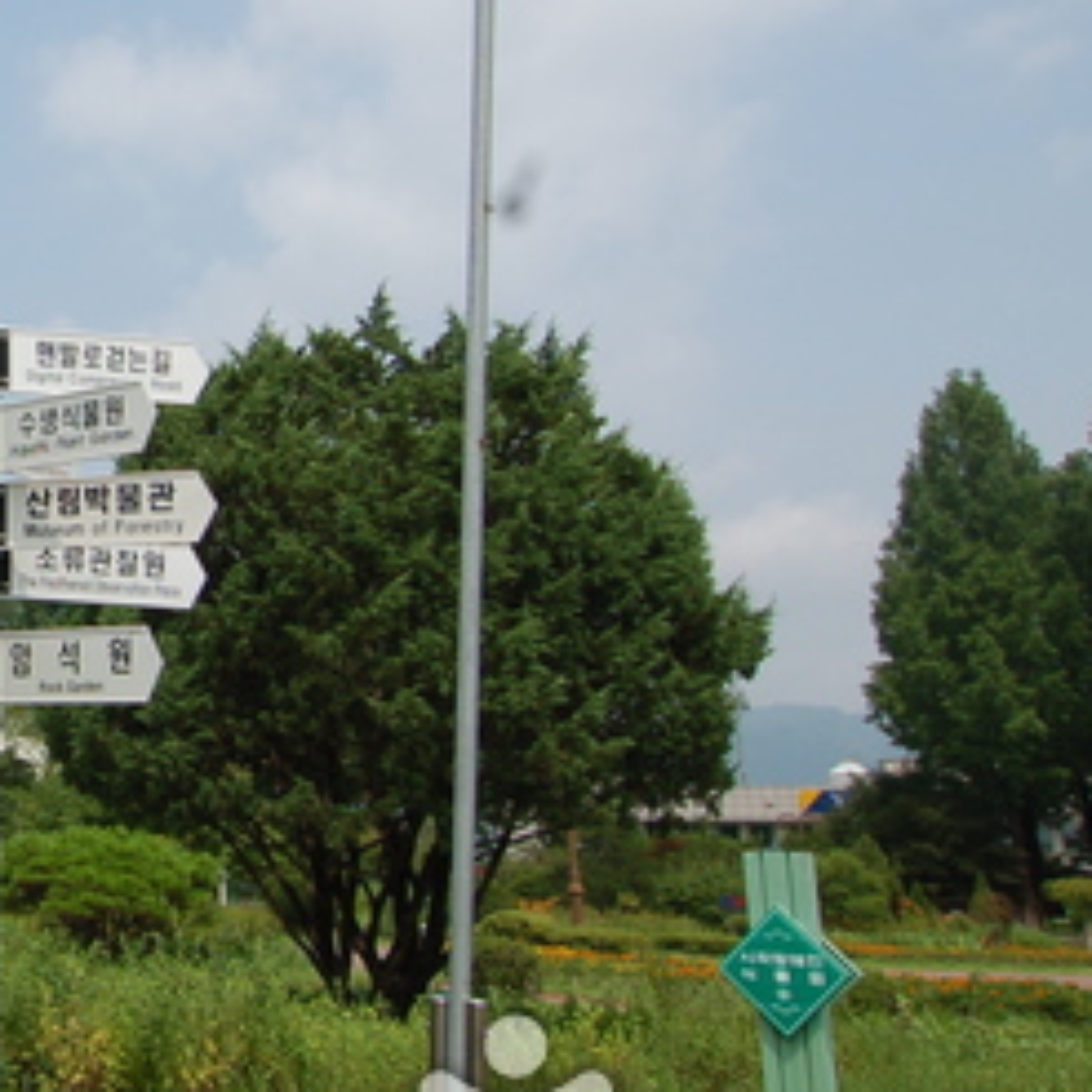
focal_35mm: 58
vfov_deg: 29.1
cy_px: 269
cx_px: -402
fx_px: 2070
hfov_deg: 24.8
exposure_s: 1/400
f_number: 10
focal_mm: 16
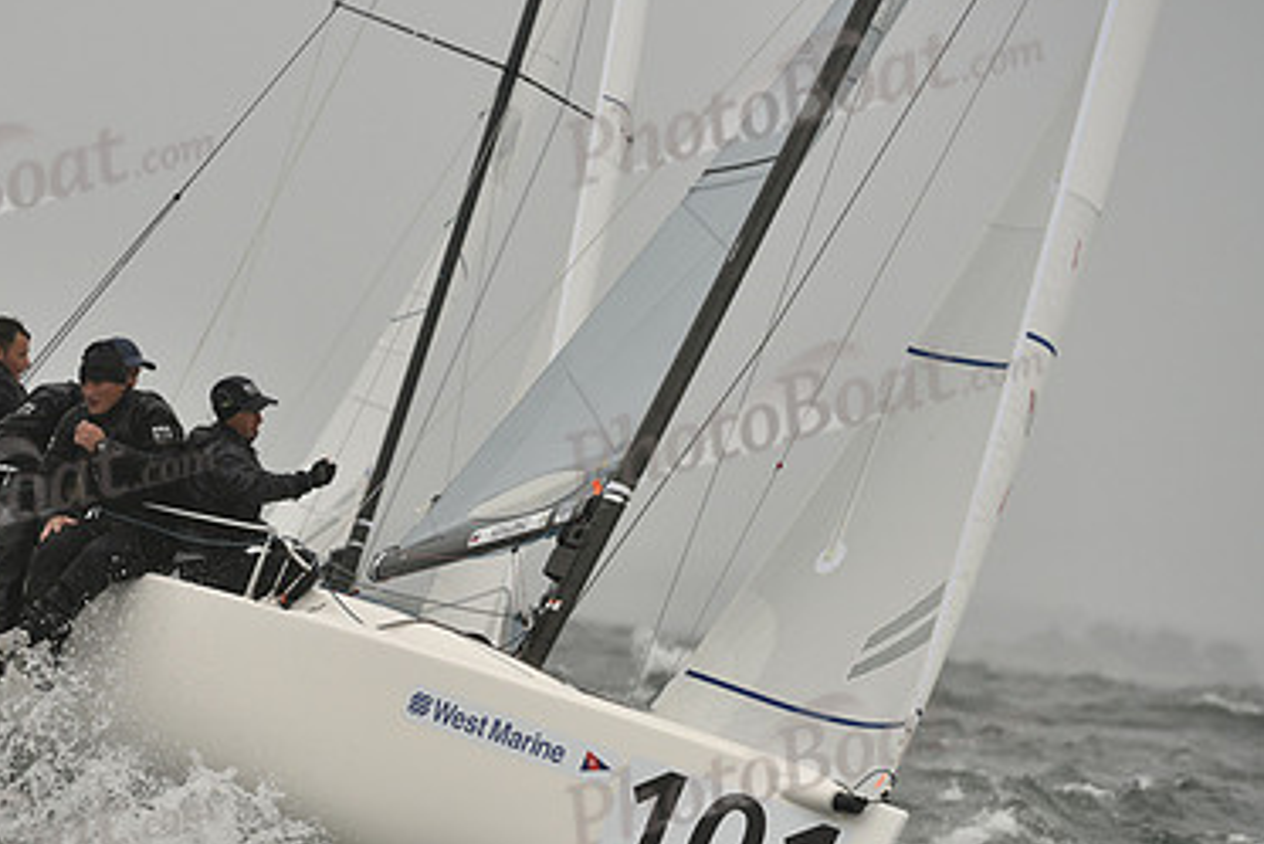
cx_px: 393
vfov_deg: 3.0
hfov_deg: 4.4
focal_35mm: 466
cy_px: 636
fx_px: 16367
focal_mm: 300
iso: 400
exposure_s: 1/1000
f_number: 5.6
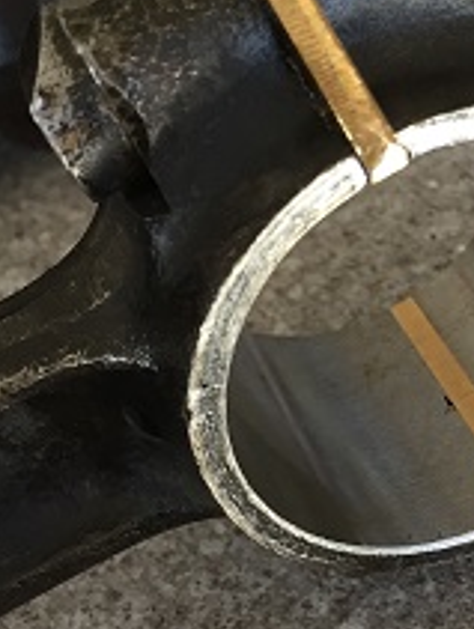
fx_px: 1165
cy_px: 331
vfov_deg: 30.2
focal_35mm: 64
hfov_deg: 21.9
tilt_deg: -45.3
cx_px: 504
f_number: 2.2
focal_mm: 4.15
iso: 50
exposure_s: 1/33
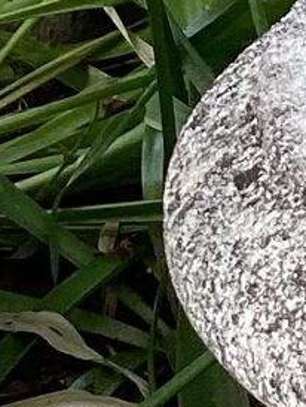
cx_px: 1089
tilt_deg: -31.1
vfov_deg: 8.5
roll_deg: -1.0
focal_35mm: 226
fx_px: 2660
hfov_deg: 5.9
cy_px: 619
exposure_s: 1/120
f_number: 2.4
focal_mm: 3.3
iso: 50
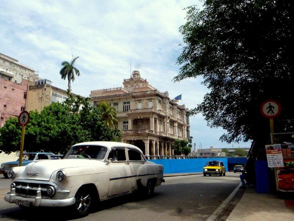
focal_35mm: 29
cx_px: 147
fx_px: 246
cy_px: 110
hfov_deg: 61.6
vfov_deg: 48.3
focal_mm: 5.1
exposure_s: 1/1000
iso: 500
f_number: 8
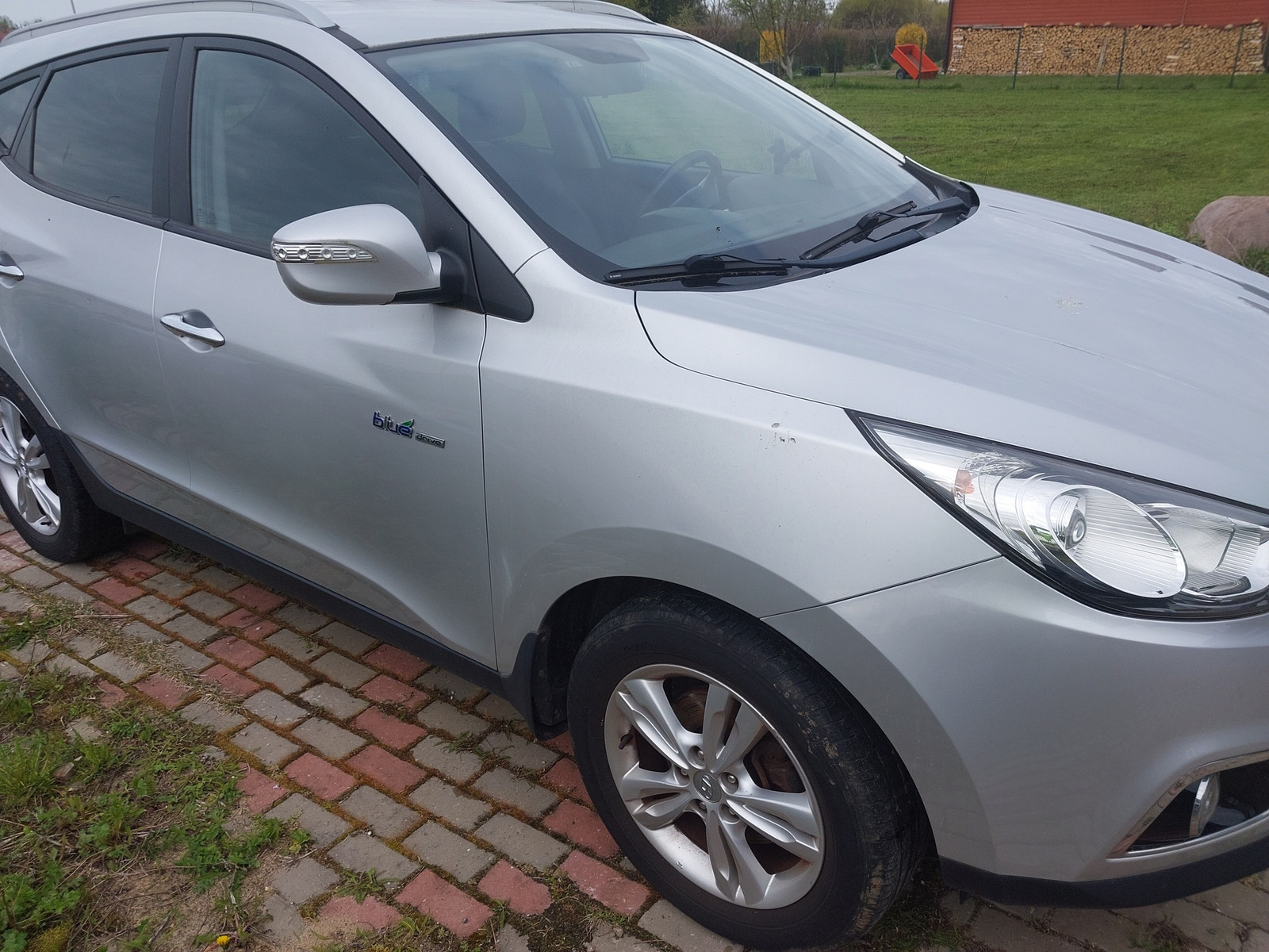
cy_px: 476
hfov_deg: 60.0
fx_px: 1100
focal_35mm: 30
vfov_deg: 46.8
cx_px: 634
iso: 20
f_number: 1.8
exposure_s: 1/378
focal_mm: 4.6
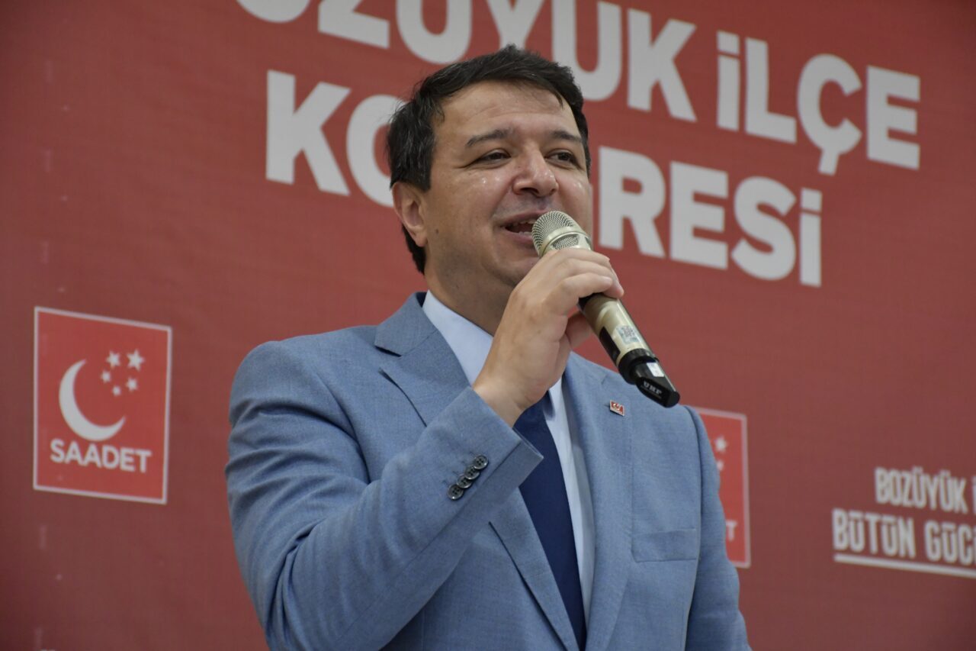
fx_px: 3036
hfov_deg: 18.3
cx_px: 488
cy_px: 326
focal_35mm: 112
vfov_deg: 12.2
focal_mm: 75
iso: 3200
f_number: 5
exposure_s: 1/125
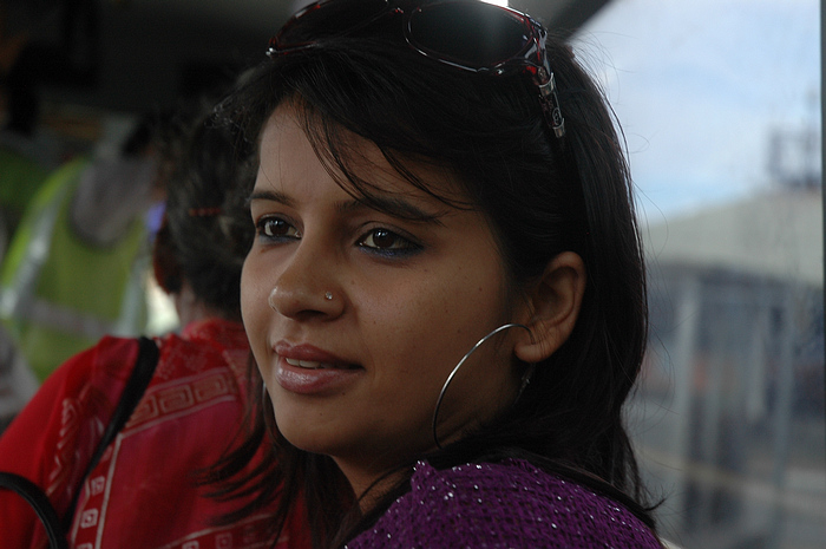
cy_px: 274
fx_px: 1788
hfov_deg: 26.0
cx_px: 413
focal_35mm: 78
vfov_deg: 17.5
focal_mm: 52
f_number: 4.5
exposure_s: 1/100
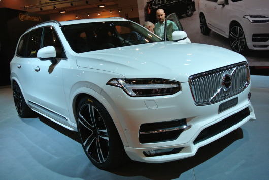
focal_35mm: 34
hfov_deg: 55.8
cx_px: 134
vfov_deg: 38.9
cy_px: 90
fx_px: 254
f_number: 3.8
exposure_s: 1/500
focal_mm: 12.7
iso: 720
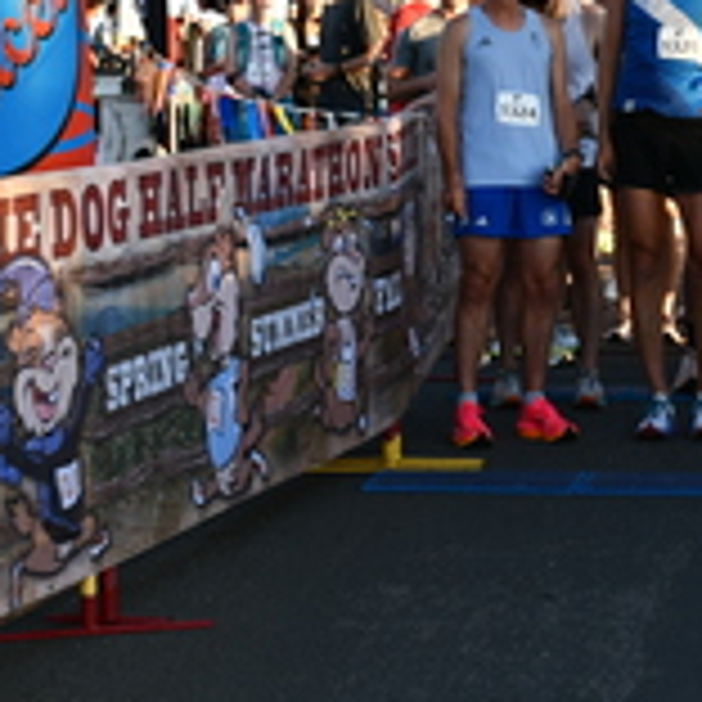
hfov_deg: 12.8
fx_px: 3097
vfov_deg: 12.8
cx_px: 657
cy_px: 70
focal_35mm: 135
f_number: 5.6
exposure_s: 1/250
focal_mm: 30
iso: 220
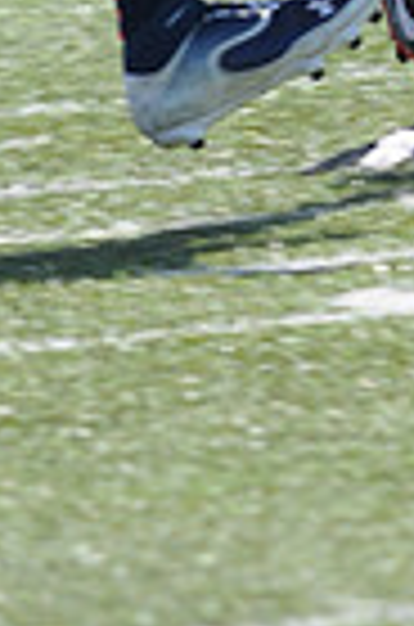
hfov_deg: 0.7
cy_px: -513
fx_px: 32521
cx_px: 281
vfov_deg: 1.1
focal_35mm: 1876
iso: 200
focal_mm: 300
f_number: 6.3
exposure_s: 1/500
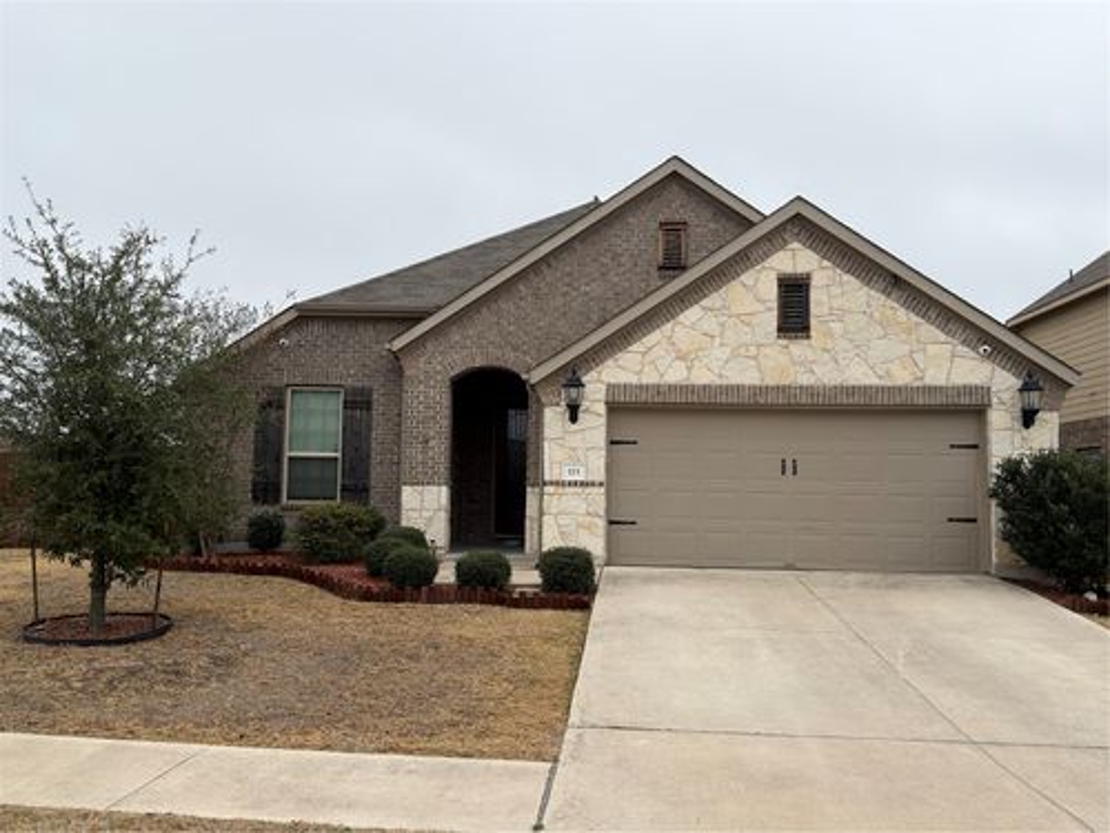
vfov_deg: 44.2
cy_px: 416
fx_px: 1026
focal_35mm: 32
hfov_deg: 56.8
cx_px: 555
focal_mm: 6.76
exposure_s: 1/1217
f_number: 1.78
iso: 64
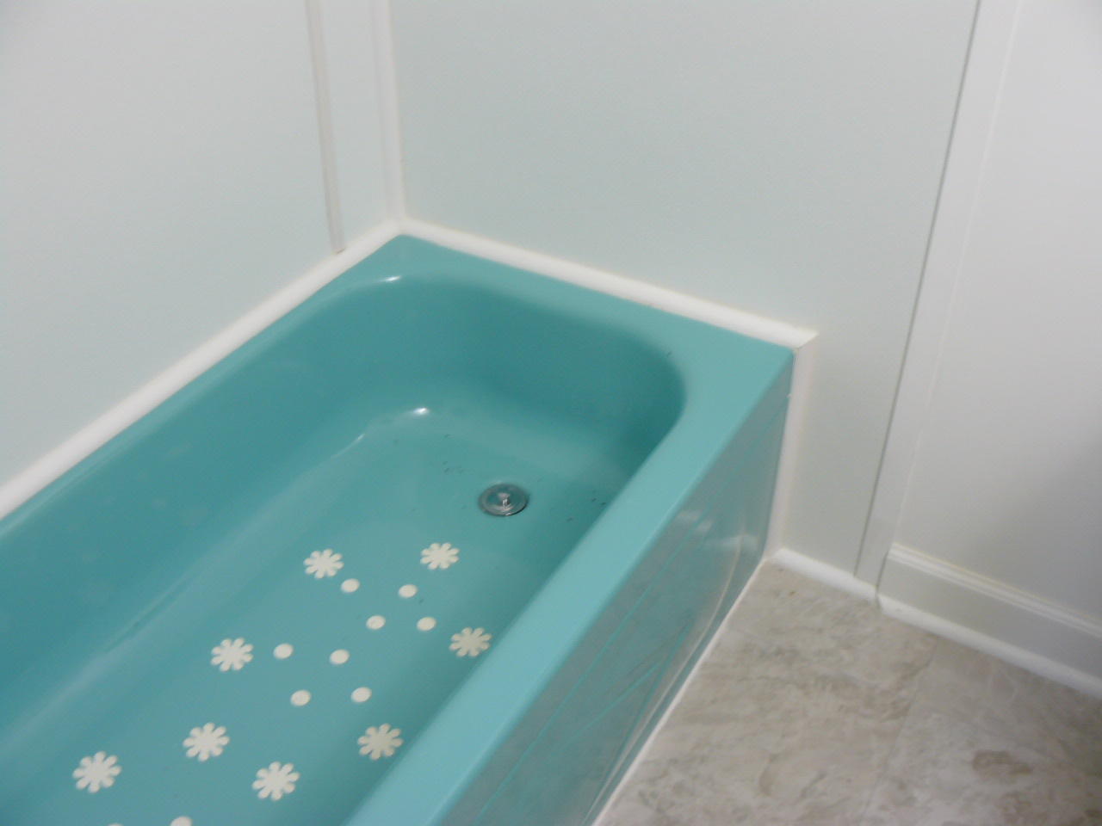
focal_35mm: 36
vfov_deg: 39.7
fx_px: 1146
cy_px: 413
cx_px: 551
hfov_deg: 51.4
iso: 100
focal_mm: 6
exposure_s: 1/4
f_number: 2.8
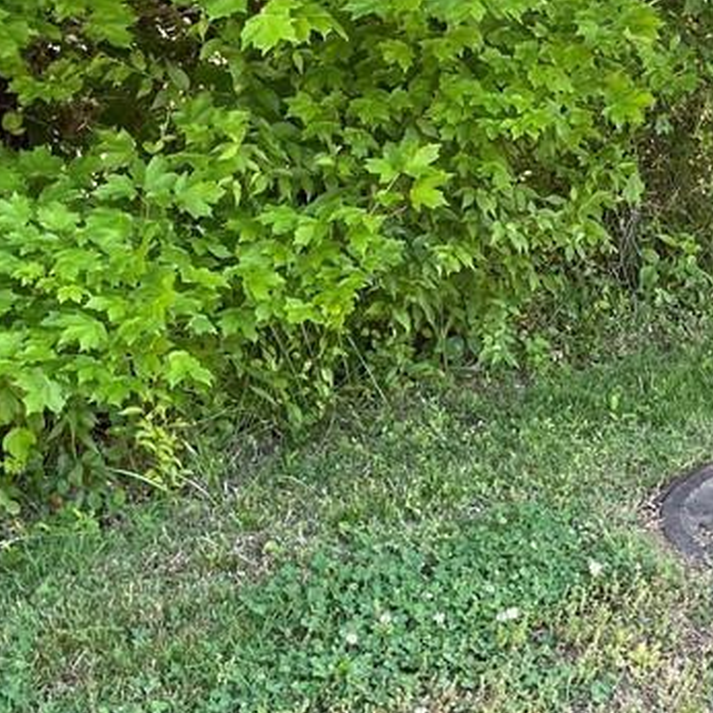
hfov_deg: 24.1
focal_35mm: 68
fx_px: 1585
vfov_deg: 25.3
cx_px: 736
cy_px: 420
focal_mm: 4.2
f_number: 1.6
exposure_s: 1/121
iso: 64
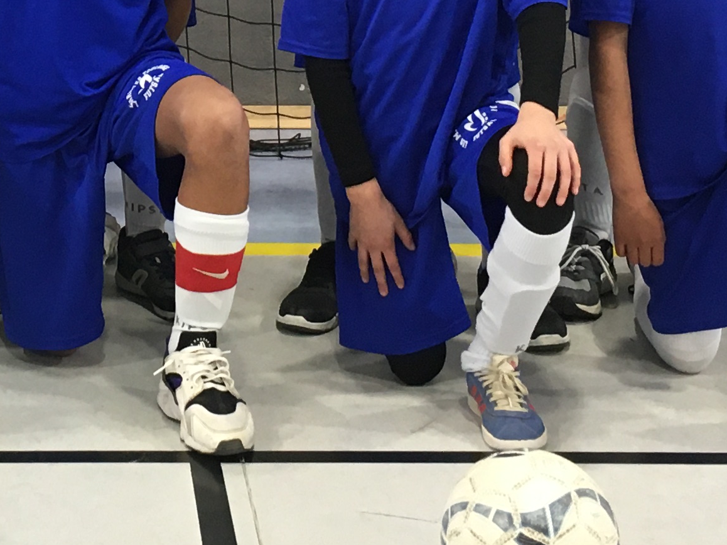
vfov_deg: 13.9
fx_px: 2121
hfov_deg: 19.1
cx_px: 63
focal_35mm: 101
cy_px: -207
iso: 50
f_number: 2.2
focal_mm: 4.15
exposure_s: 1/33
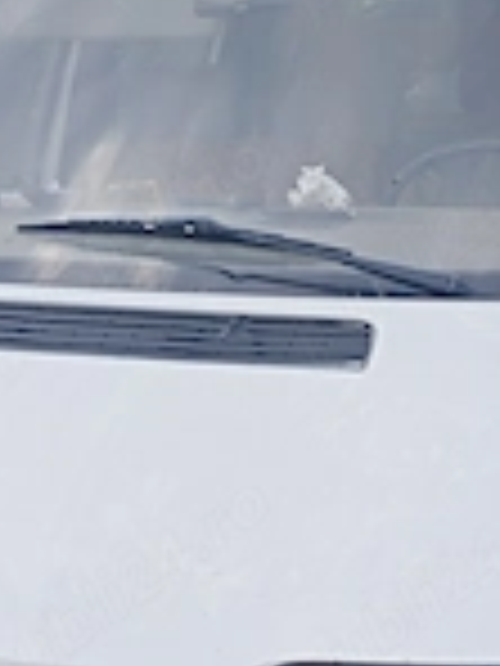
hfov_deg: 22.6
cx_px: 279
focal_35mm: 65
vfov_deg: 29.8
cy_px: 324
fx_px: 1252
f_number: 1.88
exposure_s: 1/463
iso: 50
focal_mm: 5.59
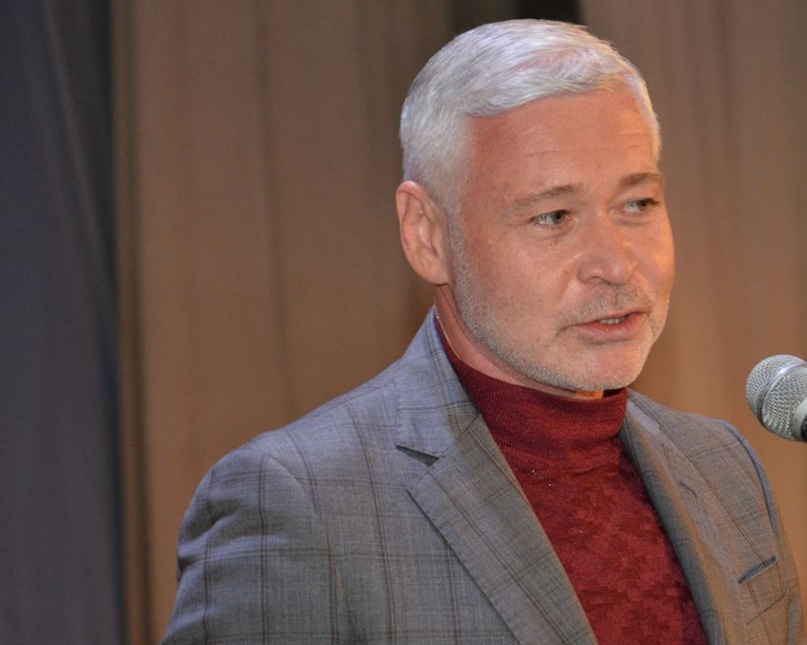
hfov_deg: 8.0
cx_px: 551
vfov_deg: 6.4
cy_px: 351
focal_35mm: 243
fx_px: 5796
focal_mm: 105
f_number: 5.6
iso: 1250
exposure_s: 1/200
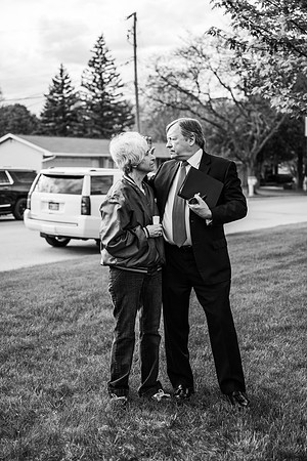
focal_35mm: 47
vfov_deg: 41.9
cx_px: 154
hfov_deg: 28.6
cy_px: 230
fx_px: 601
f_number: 2.8
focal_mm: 47
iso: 200
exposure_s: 1/1600
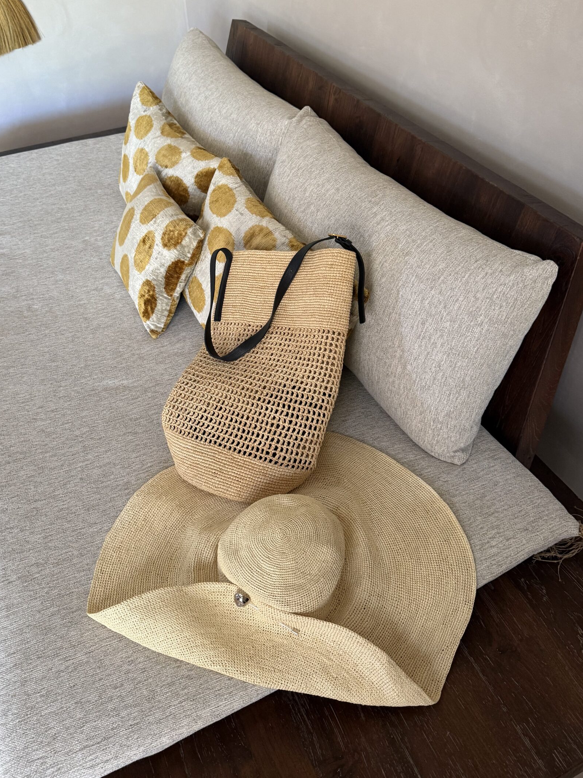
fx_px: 651
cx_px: 268
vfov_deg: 61.3
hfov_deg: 48.2
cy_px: 322
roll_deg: +3.6
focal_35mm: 29
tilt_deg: -39.1
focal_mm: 6.76
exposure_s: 1/60
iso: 250
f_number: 1.78
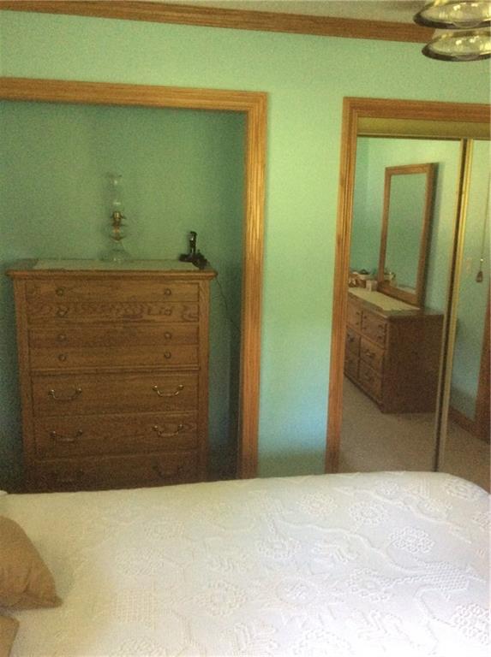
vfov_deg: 56.9
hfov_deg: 44.0
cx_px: 246
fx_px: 607
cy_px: 328
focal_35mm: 32
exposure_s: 1/24
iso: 320
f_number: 2.4
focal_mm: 3.3
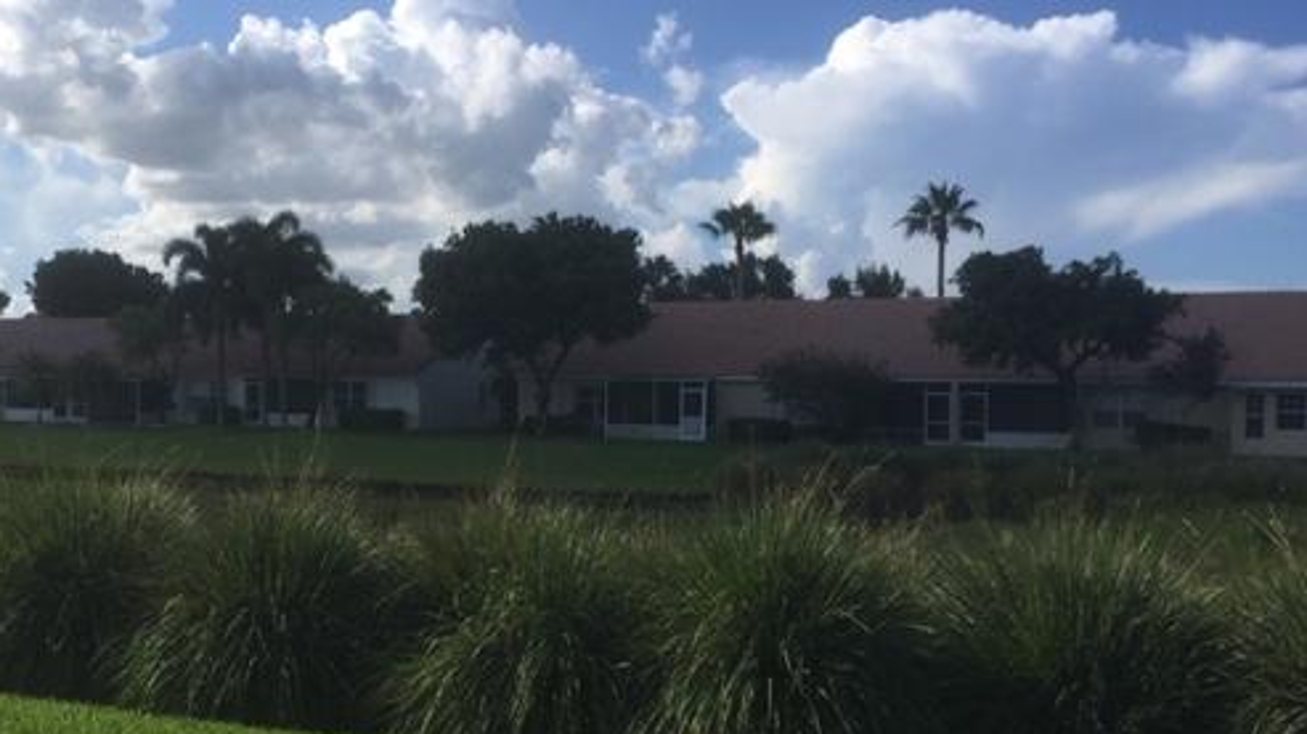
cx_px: 461
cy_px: 403
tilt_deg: +0.9
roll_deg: -1.3
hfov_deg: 48.8
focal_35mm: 41
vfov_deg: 29.0
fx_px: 1421
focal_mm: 4.15
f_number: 2.2
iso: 32
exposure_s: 1/2326
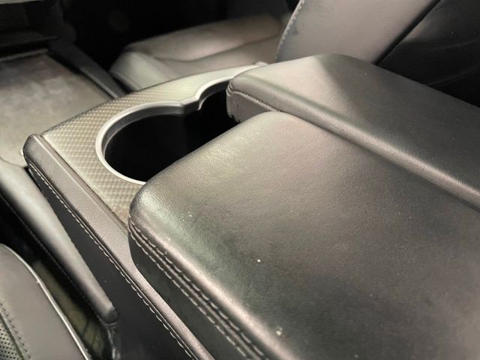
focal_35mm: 26
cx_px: 240
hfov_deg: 67.3
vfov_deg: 53.1
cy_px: 180
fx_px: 361
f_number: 1.6
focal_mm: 4.2
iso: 500
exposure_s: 1/30
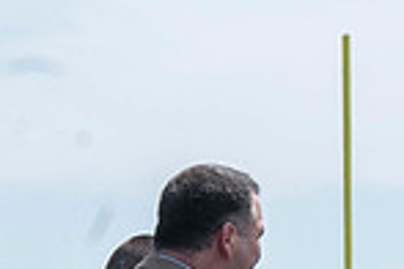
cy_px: 417
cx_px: 176
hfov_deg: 4.0
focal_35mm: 512
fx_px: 5745
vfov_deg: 2.7
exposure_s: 1/250
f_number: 13
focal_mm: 70
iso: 200
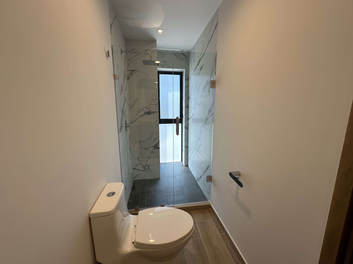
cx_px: 176
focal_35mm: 14
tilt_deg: -9.9
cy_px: 132
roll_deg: -0.4
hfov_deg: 102.1
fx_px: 143
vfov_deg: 85.7
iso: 40
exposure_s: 1/120
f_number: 2.2
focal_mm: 2.22
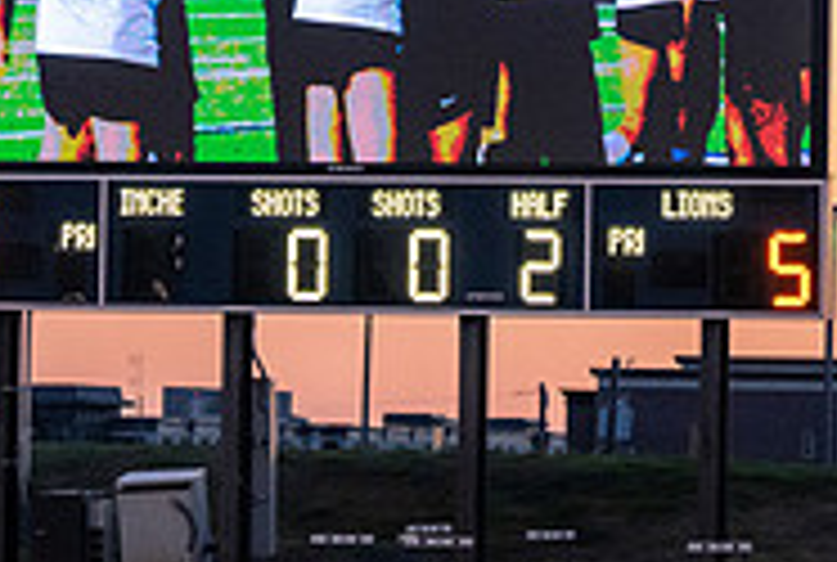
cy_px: 14
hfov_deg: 6.0
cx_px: 548
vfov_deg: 4.0
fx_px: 7994
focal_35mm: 343
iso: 3200
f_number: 2.8
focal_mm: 95
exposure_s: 1/1250
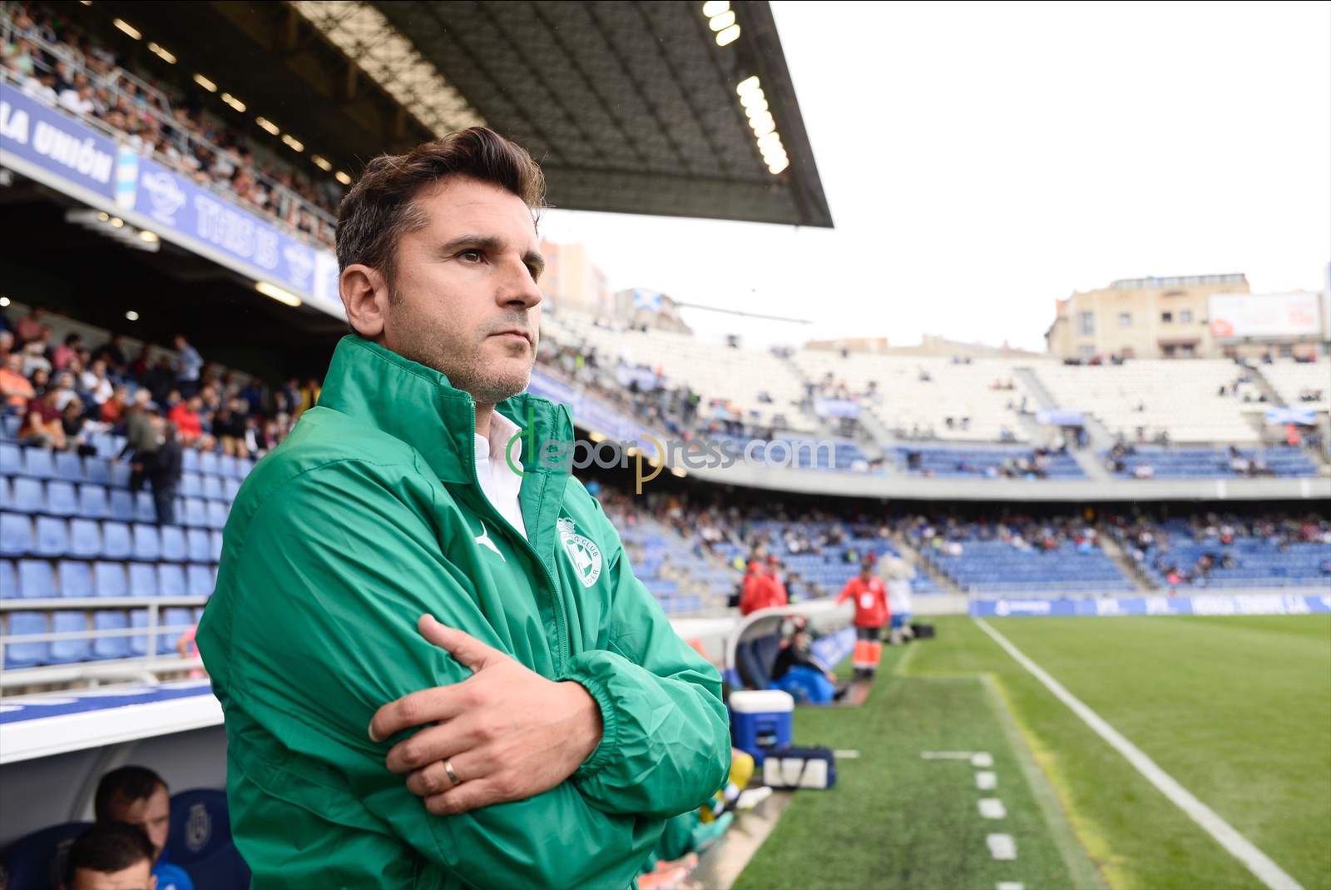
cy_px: 445
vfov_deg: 42.4
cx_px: 666
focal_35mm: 31
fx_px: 1147
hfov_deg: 60.3
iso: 400
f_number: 3.5
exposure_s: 1/500
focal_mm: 31
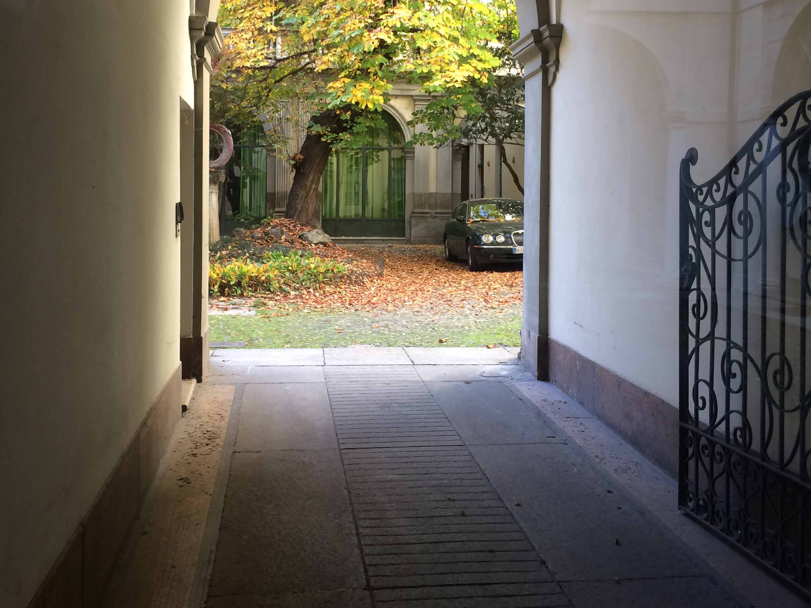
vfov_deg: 36.5
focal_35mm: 39
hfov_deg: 47.9
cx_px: 404
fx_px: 914
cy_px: 216
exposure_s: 1/33
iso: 32
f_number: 2.2
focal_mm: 4.15
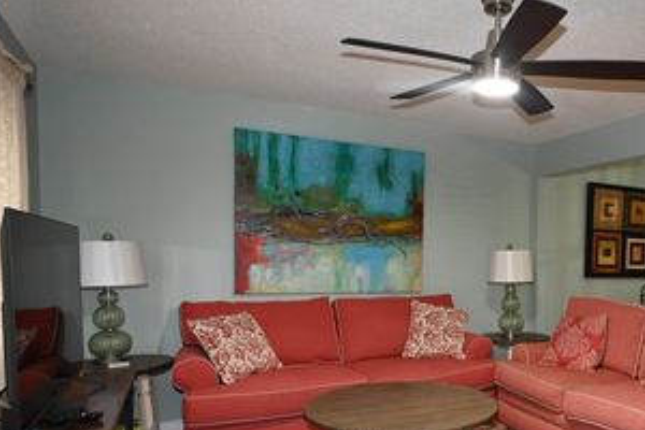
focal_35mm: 30
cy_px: 287
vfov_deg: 43.0
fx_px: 537
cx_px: 477
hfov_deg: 58.9
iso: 900
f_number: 4
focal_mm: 12
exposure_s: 1/60
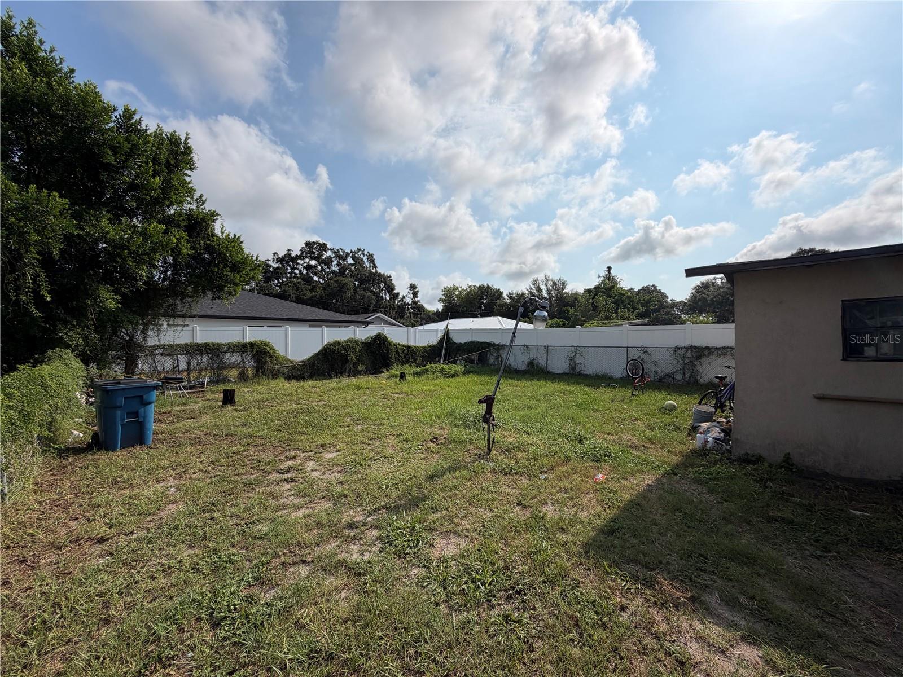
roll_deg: -0.1
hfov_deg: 102.1
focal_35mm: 14
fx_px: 365
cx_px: 452
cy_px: 338
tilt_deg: -0.7
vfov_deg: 85.7
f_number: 2.2
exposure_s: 1/1961
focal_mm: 2.22
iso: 20
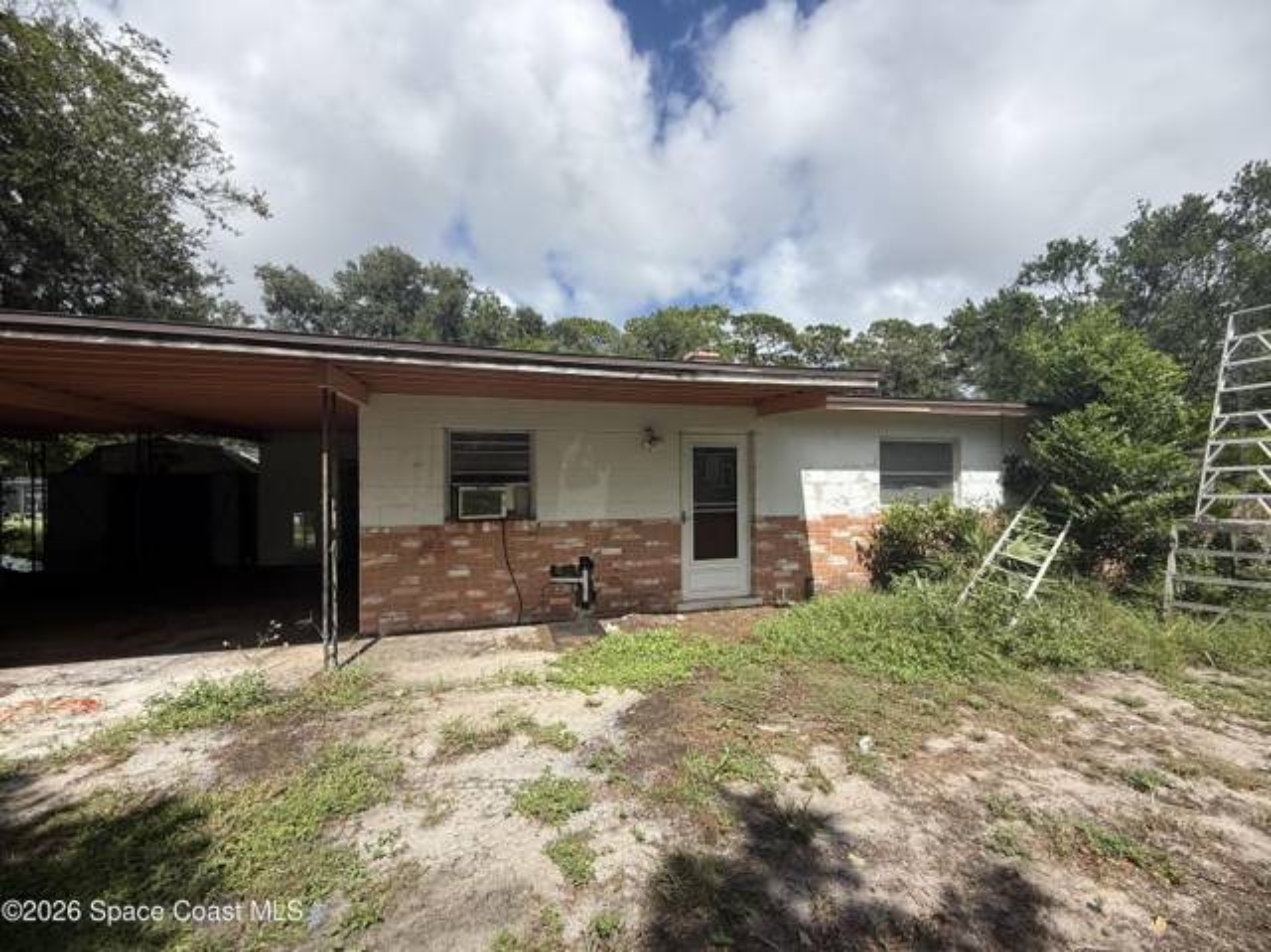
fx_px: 514
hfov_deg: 102.1
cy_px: 476
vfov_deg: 85.6
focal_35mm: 14
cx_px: 636
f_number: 2.2
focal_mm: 2.22
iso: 50
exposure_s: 1/1339
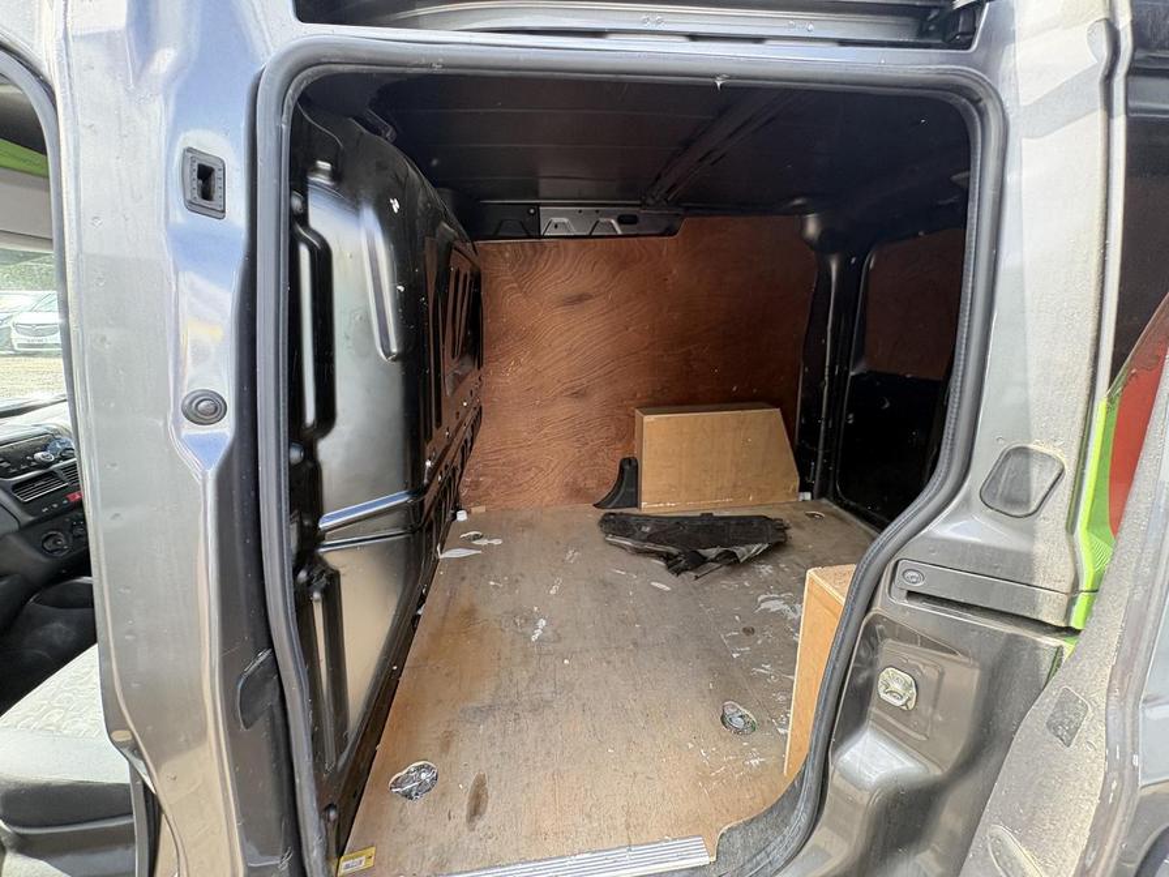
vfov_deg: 85.7
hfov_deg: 102.1
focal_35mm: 14
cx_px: 584
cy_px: 438
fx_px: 473
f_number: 2.2
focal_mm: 2.22
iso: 125
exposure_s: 1/114
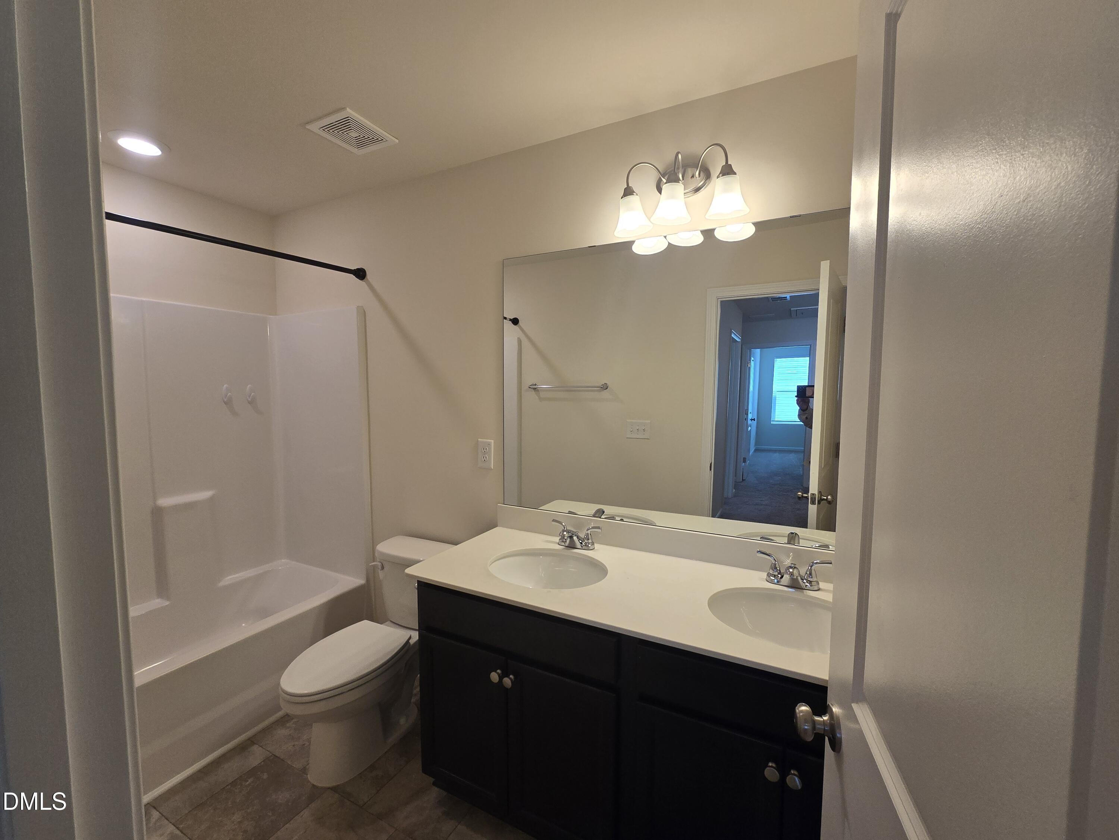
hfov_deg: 106.2
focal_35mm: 13
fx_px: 420
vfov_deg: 89.9
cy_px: 420
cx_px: 560
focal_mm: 2.2
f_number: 2.2
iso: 80
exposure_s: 1/120
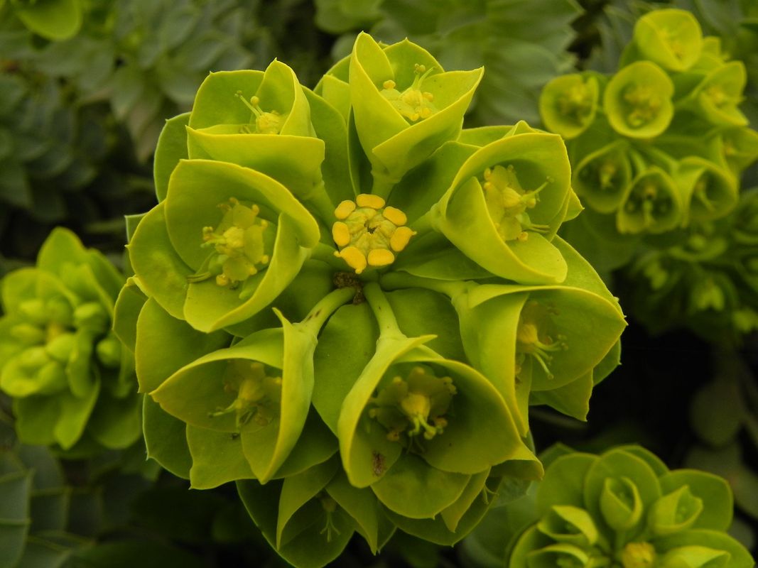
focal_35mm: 33
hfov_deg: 55.4
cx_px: 379
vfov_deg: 42.9
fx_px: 723
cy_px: 284
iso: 200
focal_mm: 5.9
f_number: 4
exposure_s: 1/160
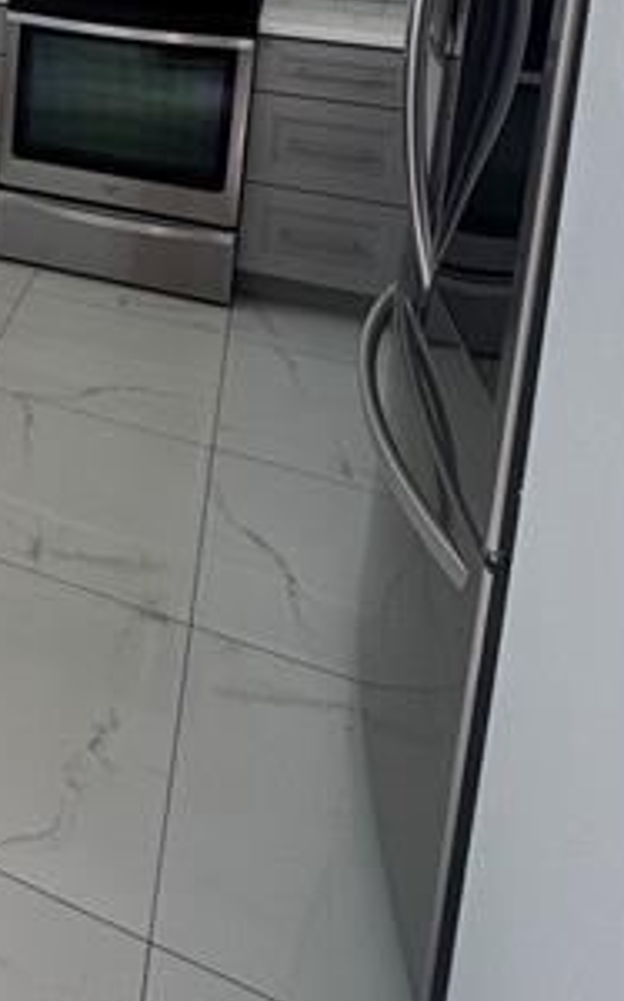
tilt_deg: -9.8
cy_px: -40
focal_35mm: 38
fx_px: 1036
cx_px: -180
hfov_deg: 28.0
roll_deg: -0.8
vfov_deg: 42.9
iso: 100
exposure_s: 1/99
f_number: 2.2
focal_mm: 2.22
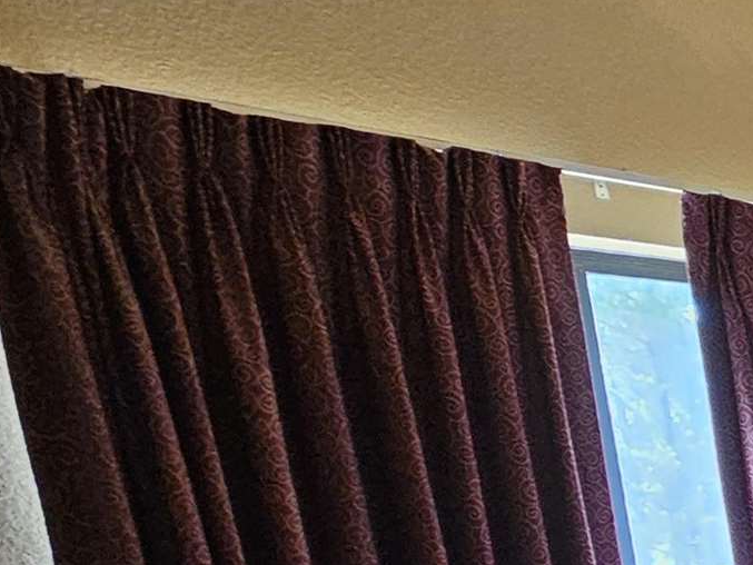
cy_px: 790
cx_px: 1523
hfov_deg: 18.9
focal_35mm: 59
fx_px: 1284
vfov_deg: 21.7
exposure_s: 1/30
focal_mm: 2.2
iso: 320
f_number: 2.2
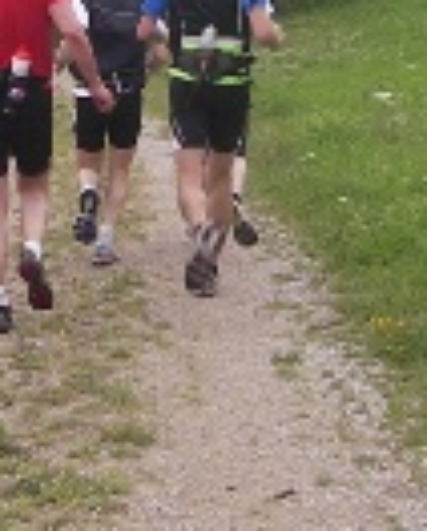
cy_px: 84
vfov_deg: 17.0
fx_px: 1765
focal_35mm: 112
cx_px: 97
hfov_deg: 13.7
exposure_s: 1/60
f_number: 3.3
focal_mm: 6.3
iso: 50
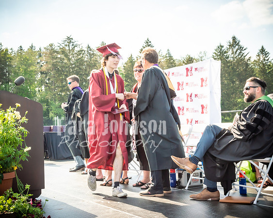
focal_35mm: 54
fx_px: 437
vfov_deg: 28.0
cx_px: 136
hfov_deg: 34.7
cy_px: 109
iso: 200
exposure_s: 1/500
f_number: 7.1
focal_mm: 32
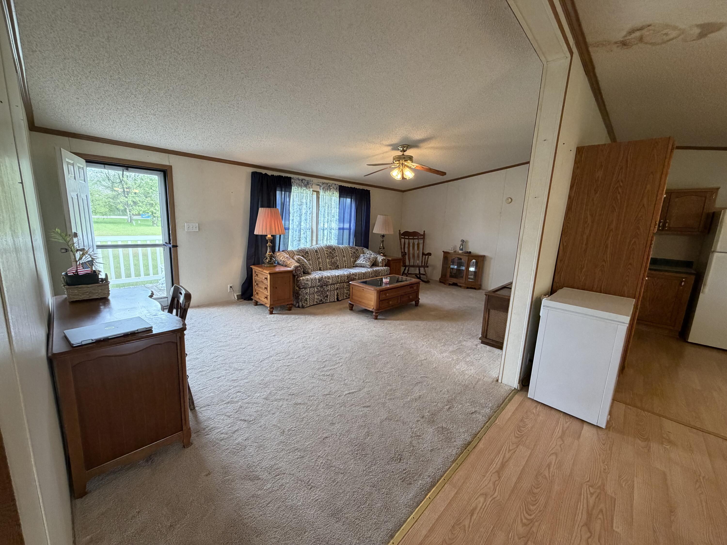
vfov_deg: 85.7
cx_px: 364
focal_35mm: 14
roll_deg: -2.8
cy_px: 272
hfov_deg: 102.1
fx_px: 294
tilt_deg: -11.1
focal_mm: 2.22
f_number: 2.2
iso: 320
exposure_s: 1/120
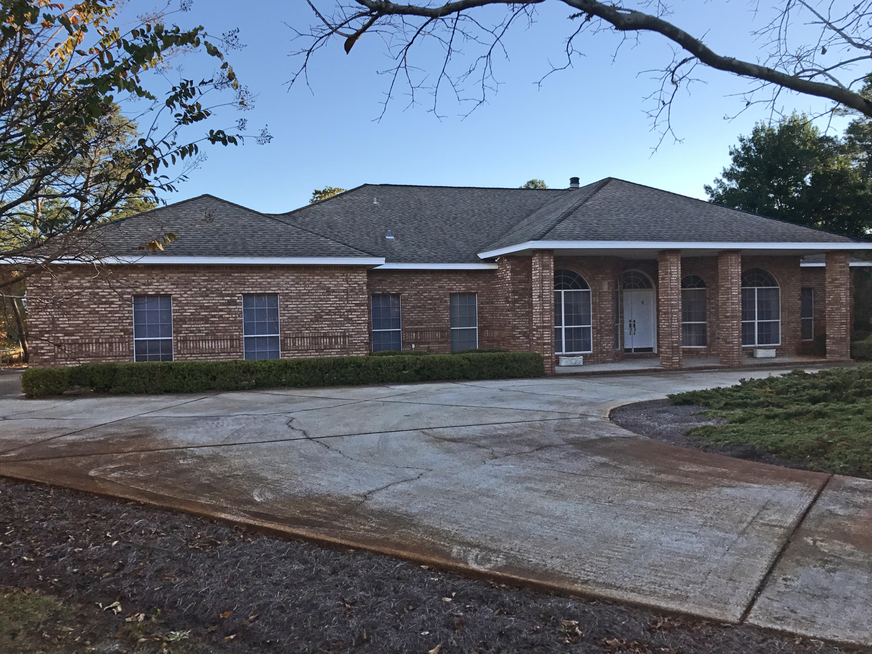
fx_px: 705
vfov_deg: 49.7
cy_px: 327
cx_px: 436
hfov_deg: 63.4
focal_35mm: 28
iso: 20
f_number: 1.8
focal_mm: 3.99
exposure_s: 1/812
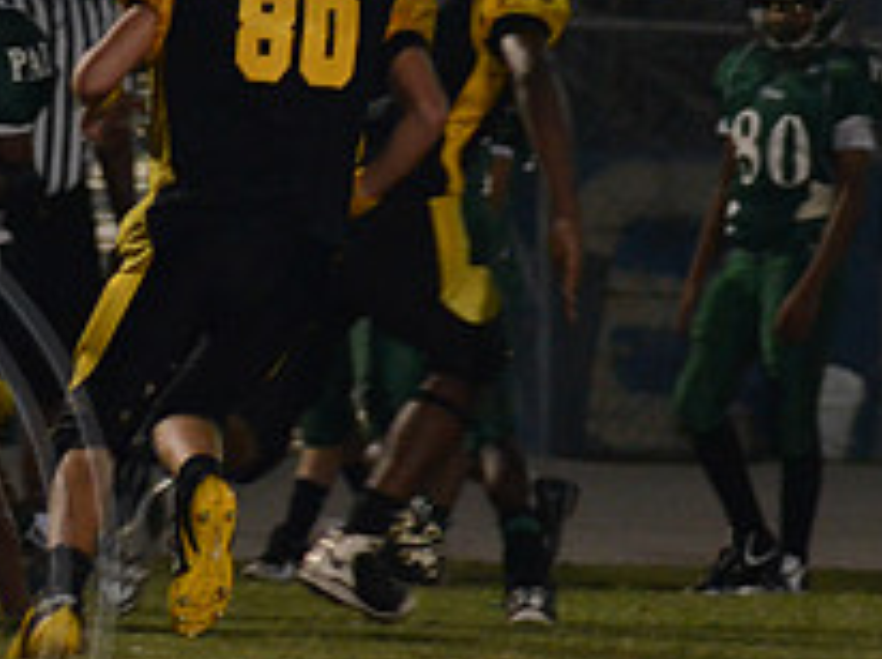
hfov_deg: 2.3
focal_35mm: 852
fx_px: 21683
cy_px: 141
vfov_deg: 1.7
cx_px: 454
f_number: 5.6
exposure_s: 1/250
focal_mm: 210
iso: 3200
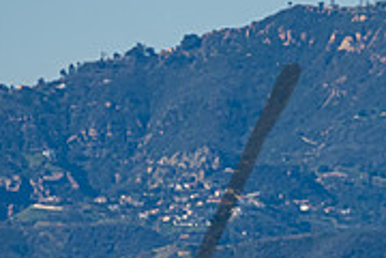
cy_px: 399
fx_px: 14485
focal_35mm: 1351
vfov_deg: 1.0
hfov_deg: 1.5
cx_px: 636
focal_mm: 310
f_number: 8
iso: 400
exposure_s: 1/2000
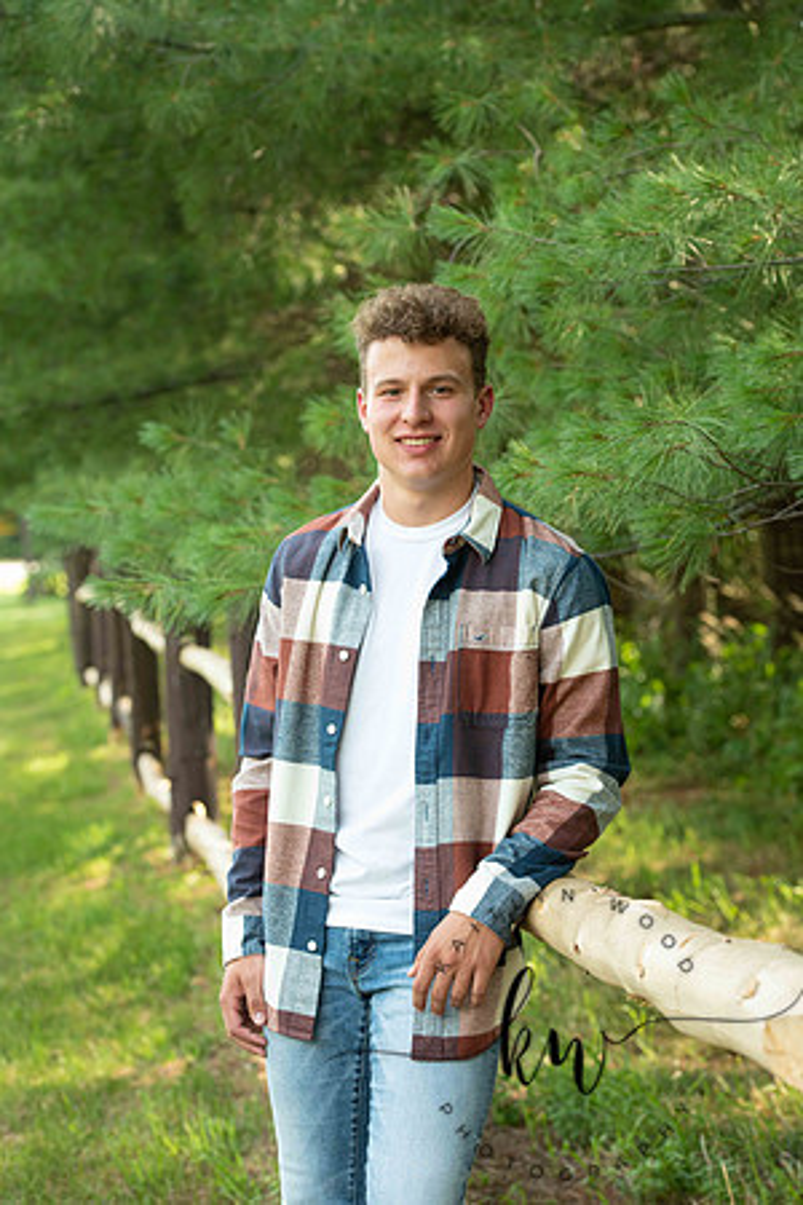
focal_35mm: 86
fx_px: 2877
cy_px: 602
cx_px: 402
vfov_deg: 23.6
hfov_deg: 15.9
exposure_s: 1/200
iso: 400
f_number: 5
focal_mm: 86
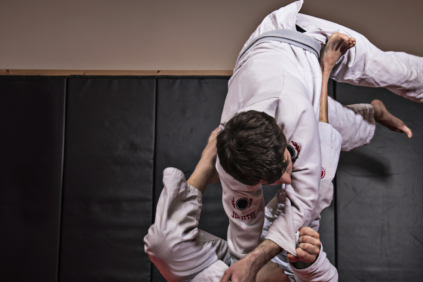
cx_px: 291
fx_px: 740
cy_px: 191
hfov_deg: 31.6
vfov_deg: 21.5
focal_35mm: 63
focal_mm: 42
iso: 200
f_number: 4.5
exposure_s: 1/125
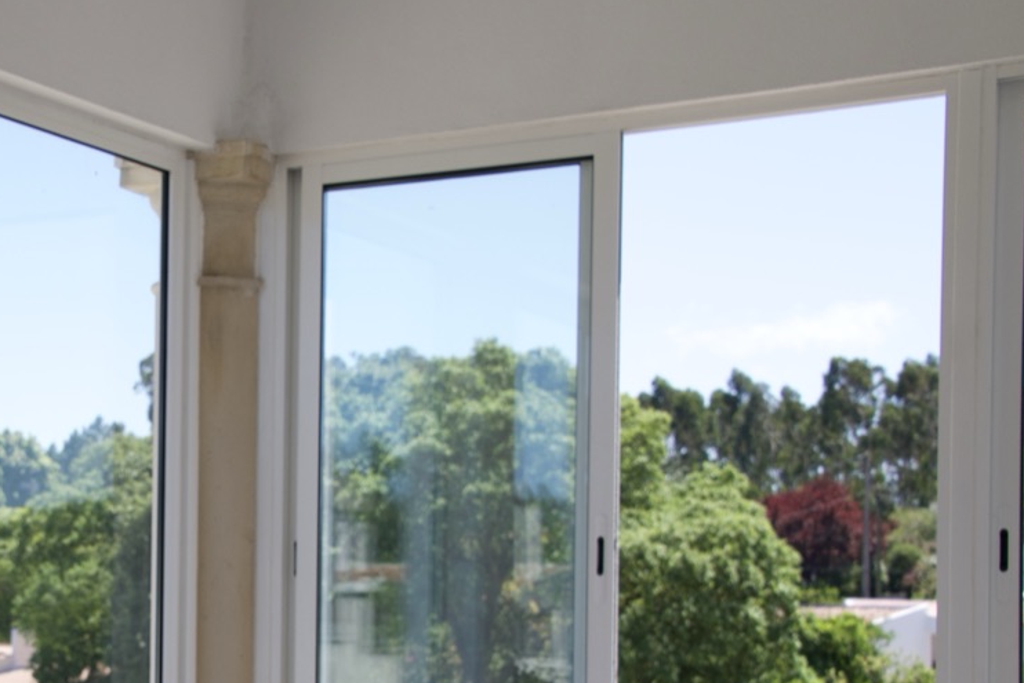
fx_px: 2361
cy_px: 594
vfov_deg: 16.3
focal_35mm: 83
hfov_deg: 23.9
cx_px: 130
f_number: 9
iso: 500
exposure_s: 1/400
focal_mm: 44
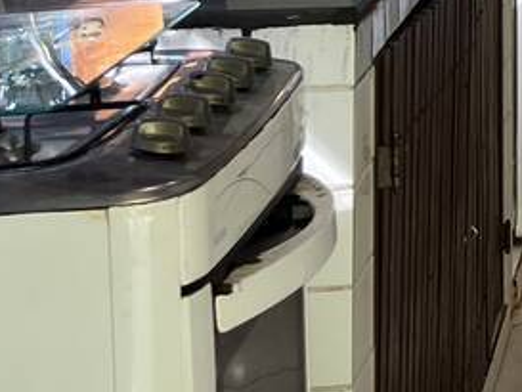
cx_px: 1233
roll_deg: -0.1
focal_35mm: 137
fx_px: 2067
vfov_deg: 10.2
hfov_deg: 11.8
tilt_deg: -1.9
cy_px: -302
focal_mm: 5.1
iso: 64
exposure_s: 1/60
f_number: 1.6
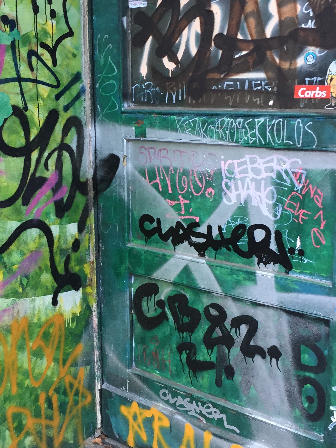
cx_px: 98
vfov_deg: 39.7
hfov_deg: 29.9
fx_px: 621
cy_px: 226
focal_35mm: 48
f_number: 2.2
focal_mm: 4.15
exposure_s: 1/33
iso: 100
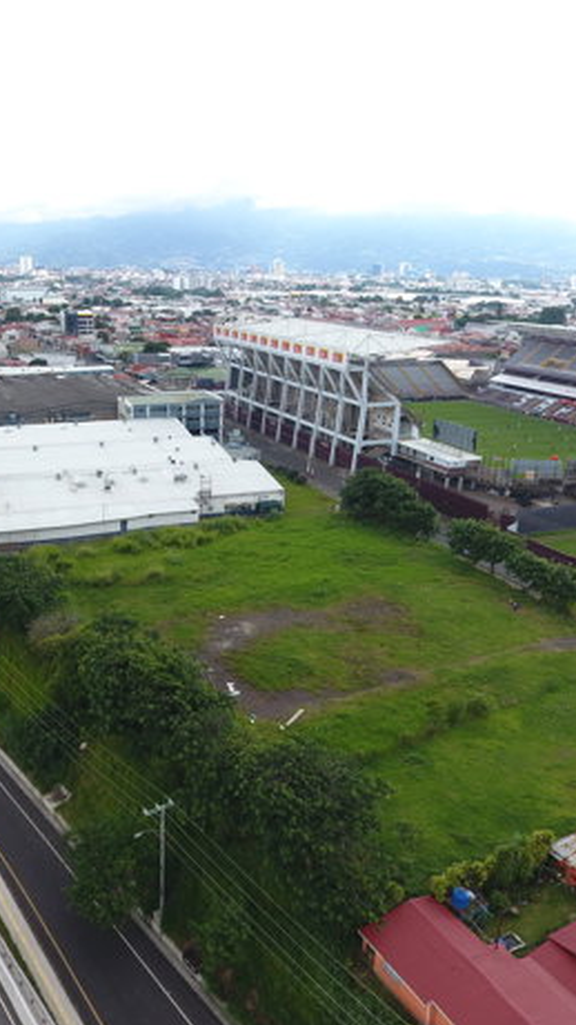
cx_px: 179
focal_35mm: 30
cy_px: 509
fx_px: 815
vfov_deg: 64.3
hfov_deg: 38.3
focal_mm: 3.61
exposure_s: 1/236
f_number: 2.8
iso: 100
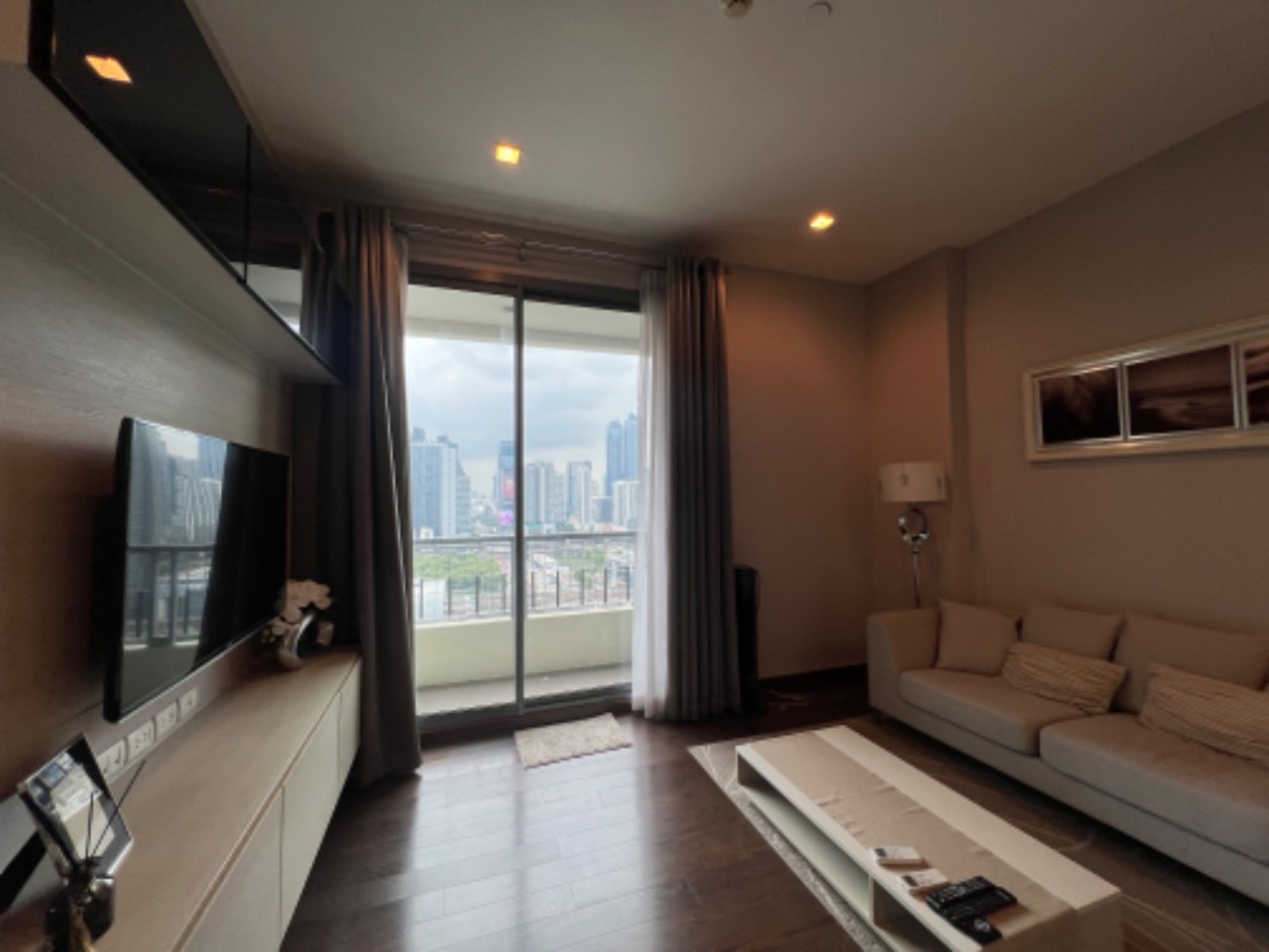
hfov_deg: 106.2
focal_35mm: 13
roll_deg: +0.2
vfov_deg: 89.9
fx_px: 477
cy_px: 476
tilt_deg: +4.6
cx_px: 634
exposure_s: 1/102
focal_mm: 1.57
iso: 32
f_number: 1.8
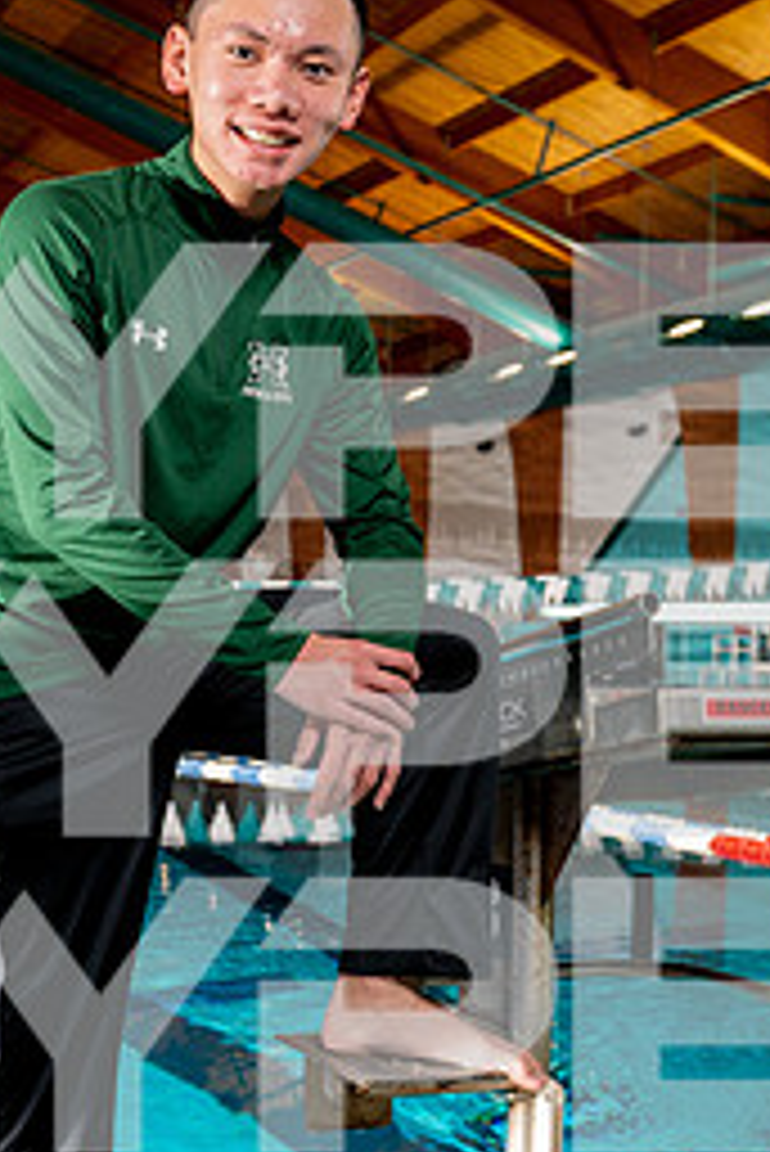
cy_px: 702
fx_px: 1858
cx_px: 216
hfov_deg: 23.2
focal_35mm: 58
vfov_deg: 34.3
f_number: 5.6
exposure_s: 1/250
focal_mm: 33
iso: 500
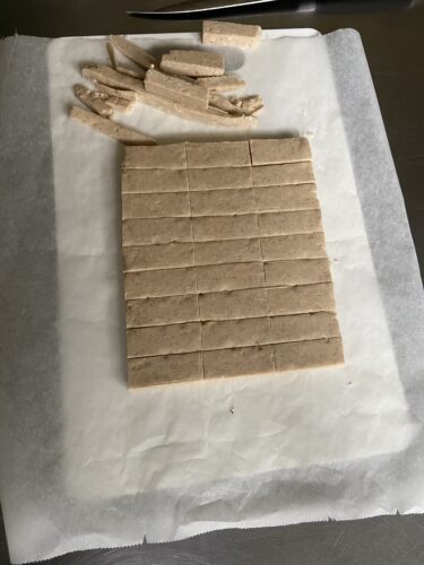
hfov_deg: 53.1
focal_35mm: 26
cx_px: 212
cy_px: 282
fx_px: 425
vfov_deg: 67.3
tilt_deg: -74.6
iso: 200
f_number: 1.8
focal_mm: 4.25
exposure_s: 1/60
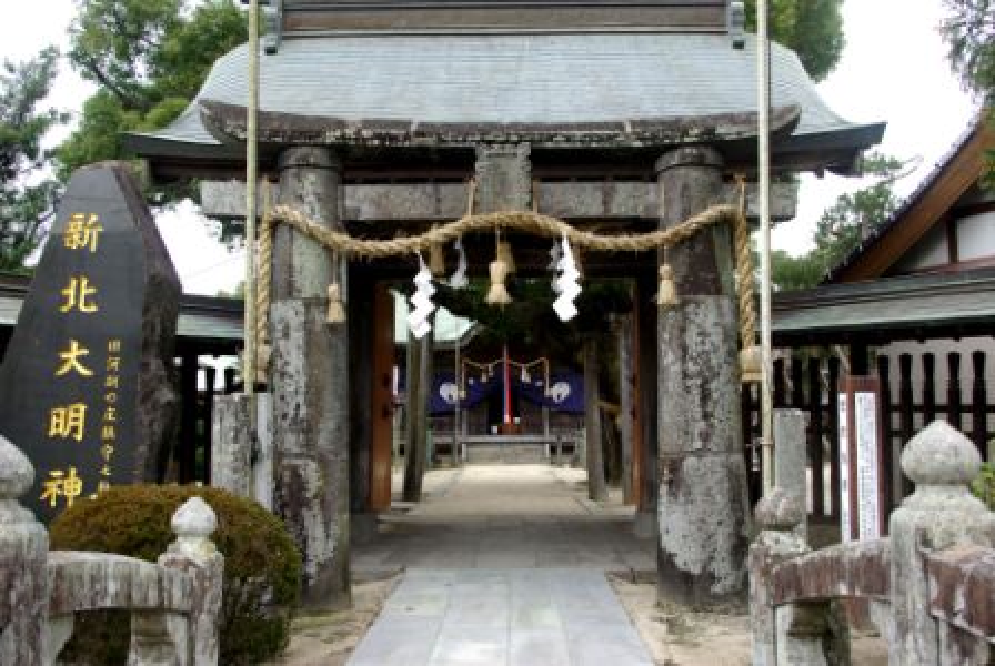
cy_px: 333
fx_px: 960
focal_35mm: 35
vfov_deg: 38.3
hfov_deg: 54.8
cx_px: 498
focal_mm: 23.13
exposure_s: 1/125
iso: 200
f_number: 5.6
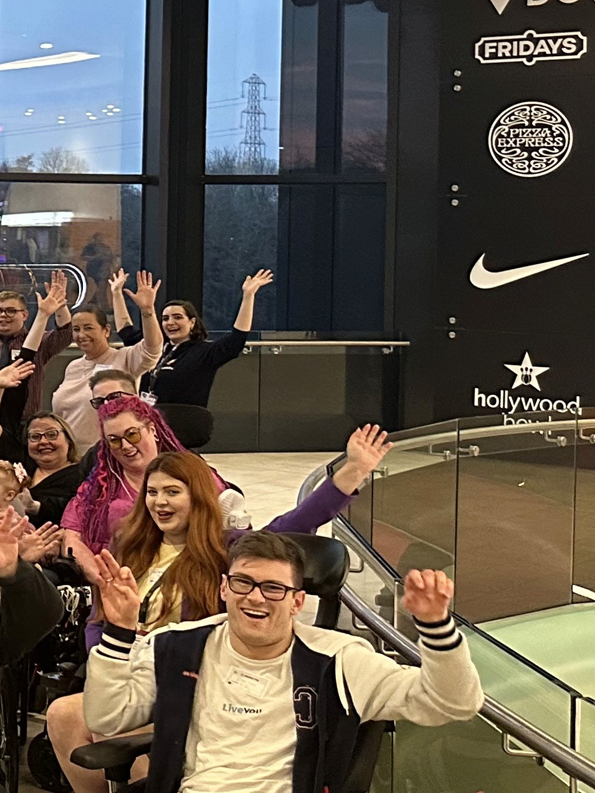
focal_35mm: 76
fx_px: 1741
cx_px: -558
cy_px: 234
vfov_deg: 25.5
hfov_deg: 15.7
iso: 400
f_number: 1.78
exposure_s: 1/60
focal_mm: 6.86
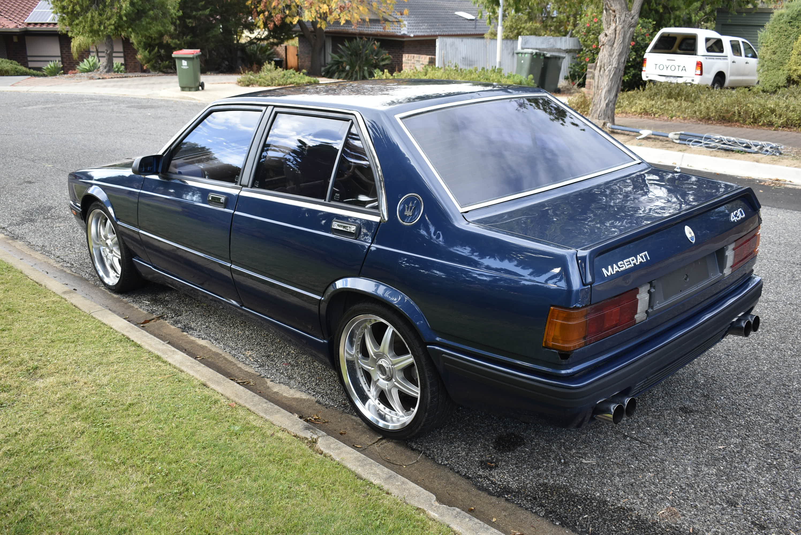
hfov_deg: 53.1
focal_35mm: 36
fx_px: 802
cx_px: 400
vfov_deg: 36.9
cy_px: 268
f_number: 5.6
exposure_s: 1/250
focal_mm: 24
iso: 280
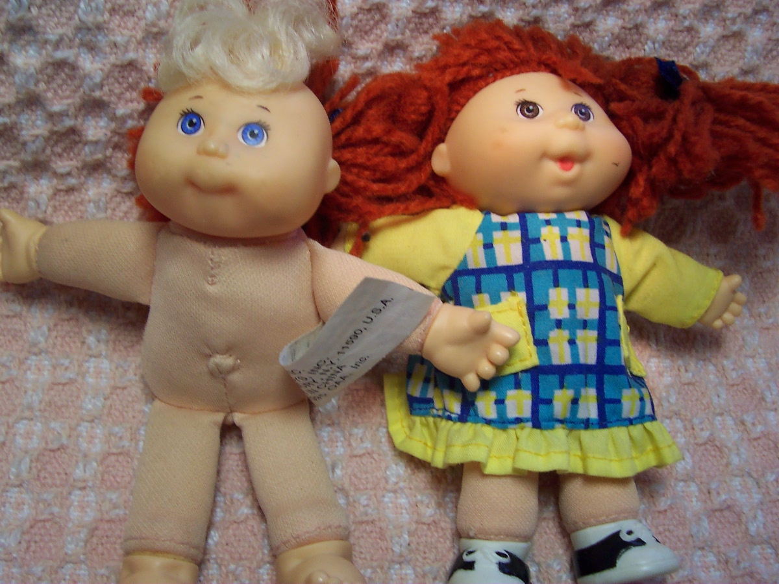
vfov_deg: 38.7
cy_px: 292
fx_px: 833
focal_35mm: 37
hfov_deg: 50.1
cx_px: 390
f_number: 2.8
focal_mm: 5.6
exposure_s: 1/60
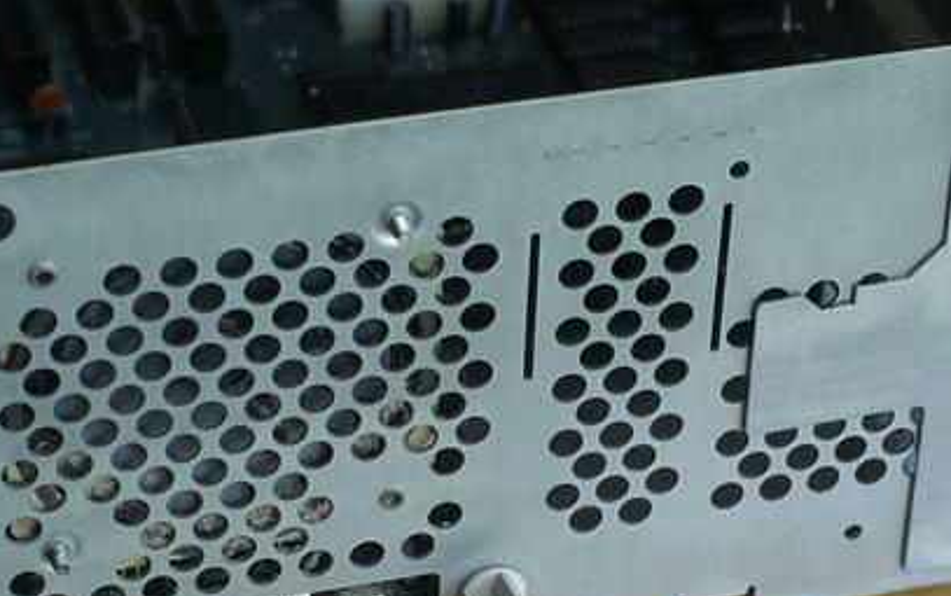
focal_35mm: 120
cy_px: 418
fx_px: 3112
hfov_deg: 17.4
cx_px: 502
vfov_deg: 10.9
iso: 800
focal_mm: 50
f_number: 6.3
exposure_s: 1/200
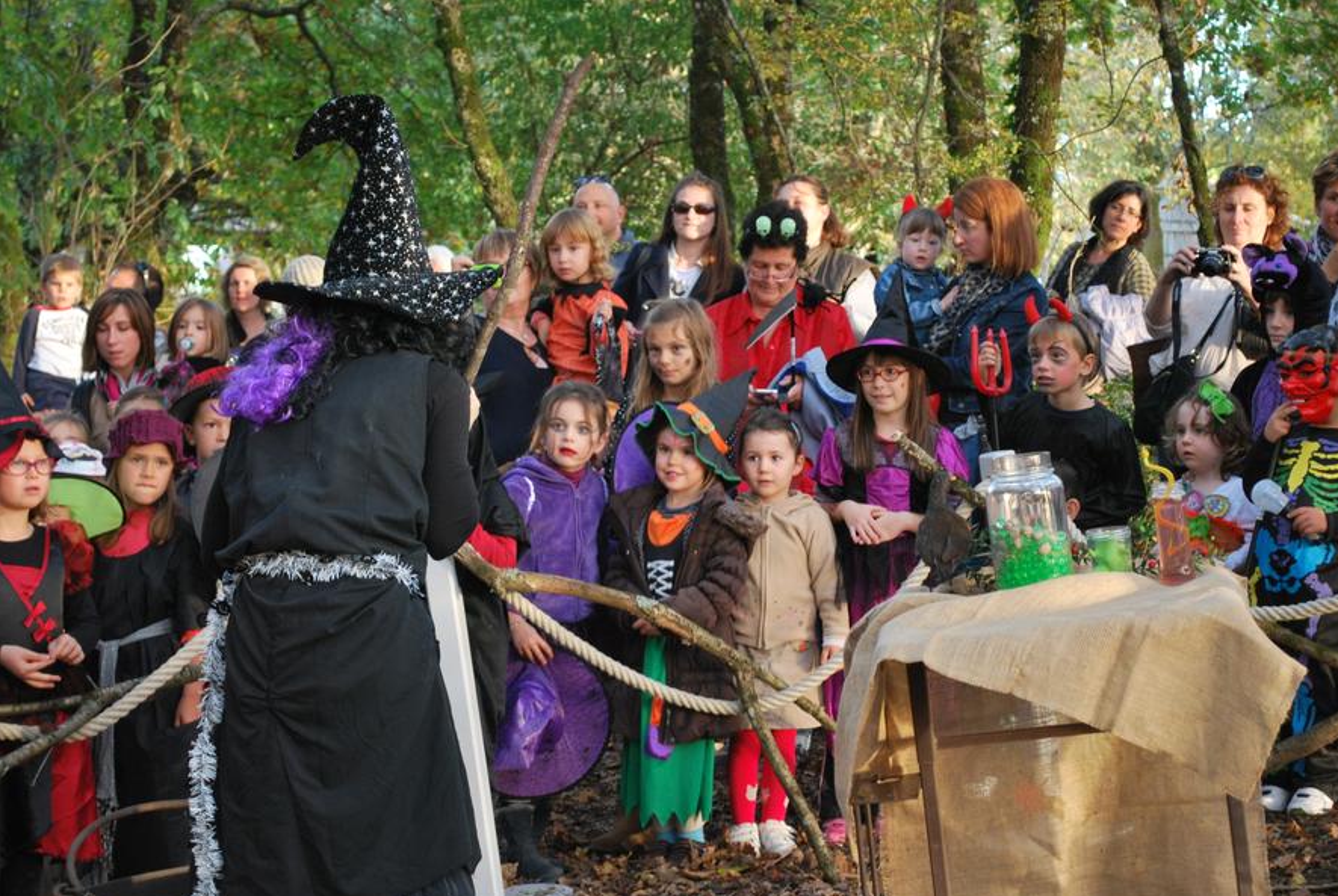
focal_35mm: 84
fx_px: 3108
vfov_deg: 16.4
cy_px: 452
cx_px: 676
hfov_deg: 24.3
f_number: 5.6
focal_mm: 55
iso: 400
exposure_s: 1/25
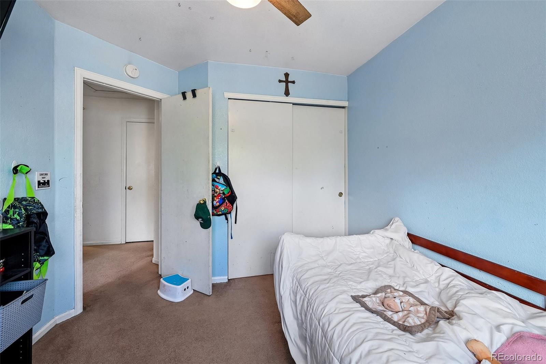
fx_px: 212
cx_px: 273
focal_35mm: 14
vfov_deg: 81.2
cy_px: 182
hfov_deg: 104.3
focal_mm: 14
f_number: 10
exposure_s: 1/25
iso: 400
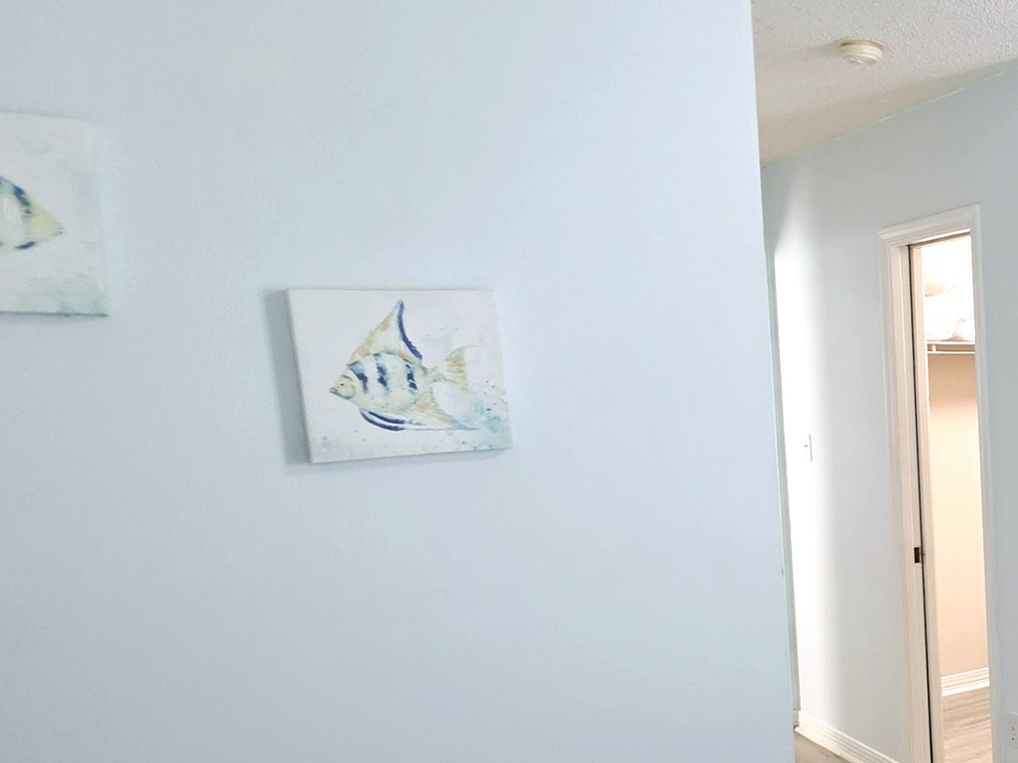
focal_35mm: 36
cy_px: 512
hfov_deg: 36.8
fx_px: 1058
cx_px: 1269
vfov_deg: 39.2
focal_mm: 2.2
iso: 160
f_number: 1.9
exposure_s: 1/60.2
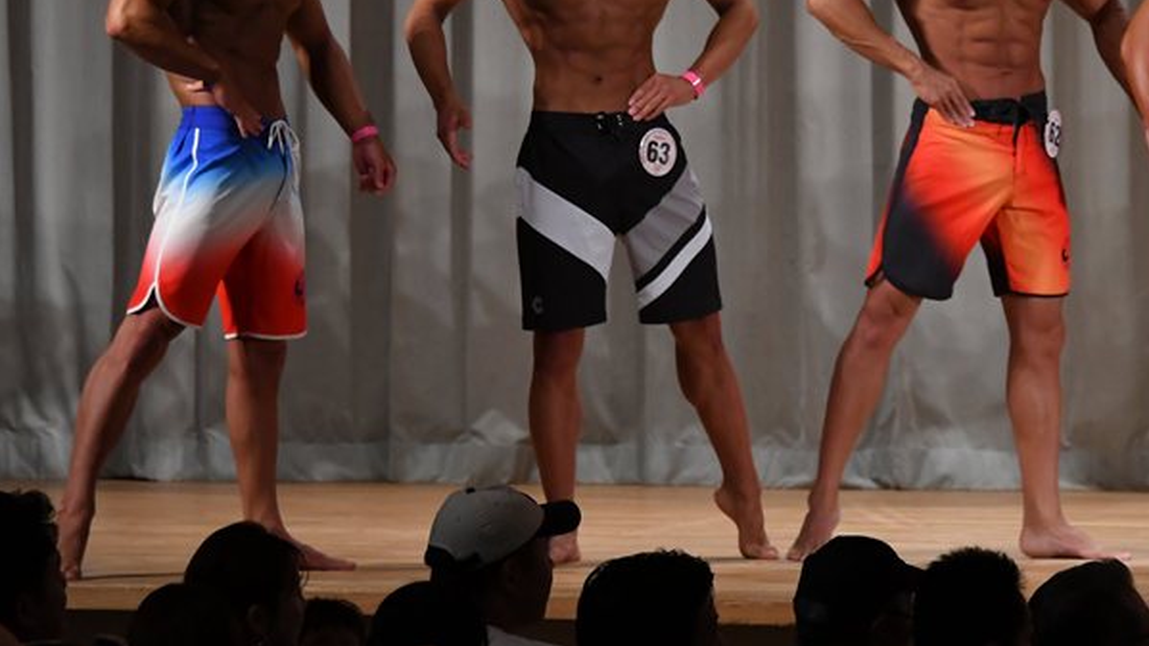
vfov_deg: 4.0
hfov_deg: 7.1
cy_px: 176
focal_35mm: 305
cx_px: 513
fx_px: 9293
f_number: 5.6
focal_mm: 150
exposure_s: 1/400
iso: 3200
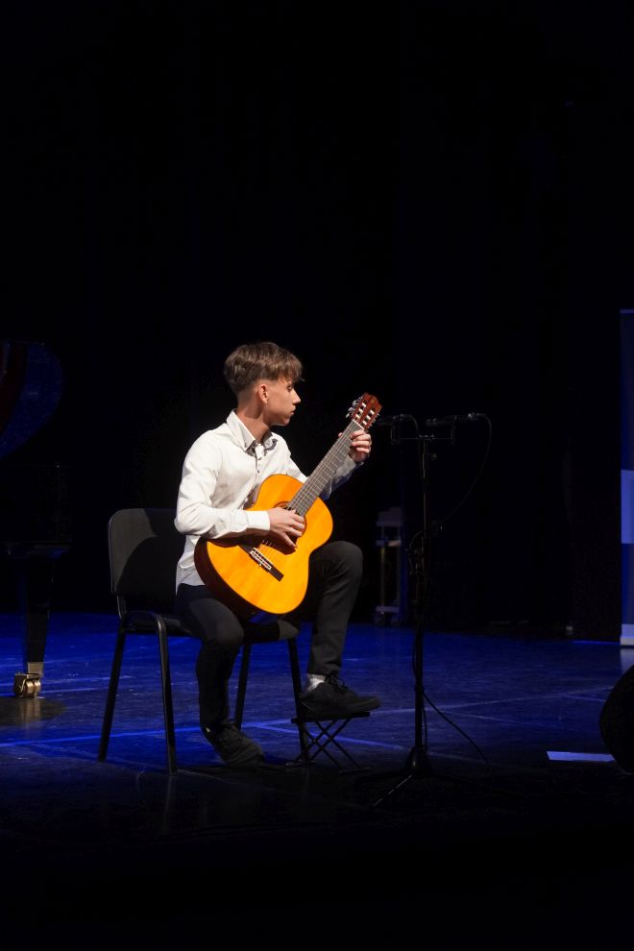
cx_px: 317
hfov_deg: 18.2
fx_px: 1981
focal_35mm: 75
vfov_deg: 27.0
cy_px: 476
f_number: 2.8
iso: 2000
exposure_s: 1/125
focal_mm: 50
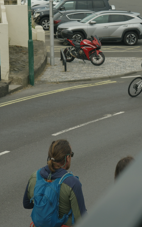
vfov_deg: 17.3
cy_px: 74
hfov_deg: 10.9
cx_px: 112
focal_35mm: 120
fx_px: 743
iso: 640
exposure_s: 1/1300
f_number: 6.3
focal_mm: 50
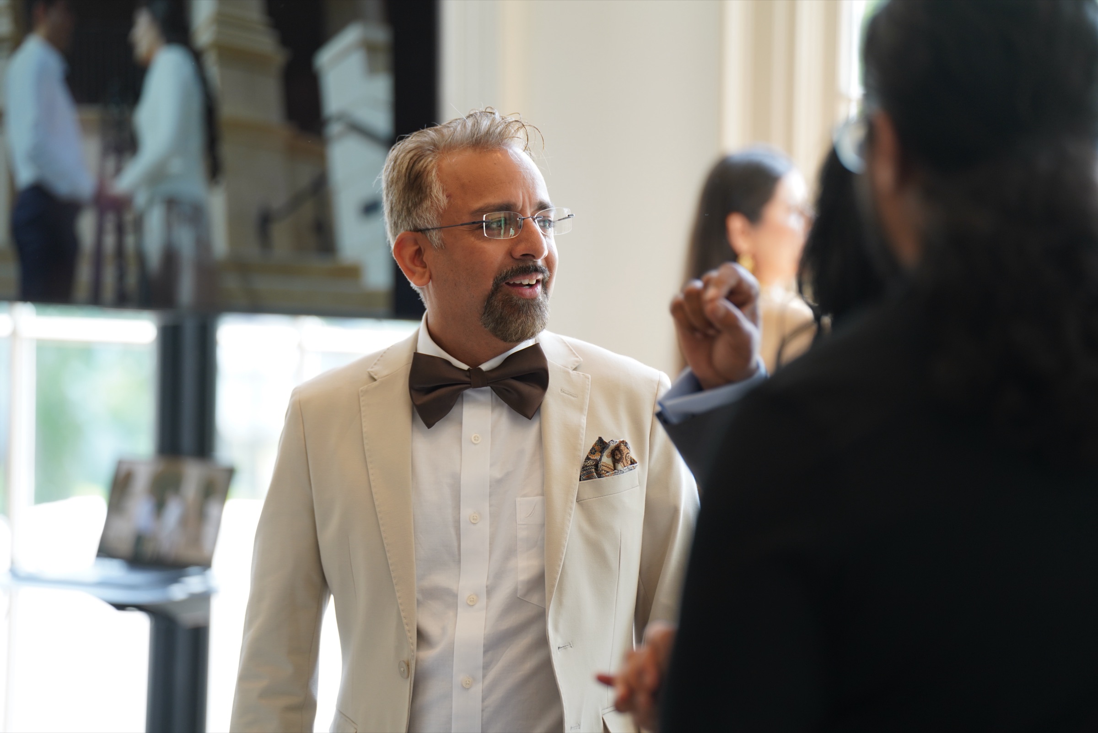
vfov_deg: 9.3
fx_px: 4515
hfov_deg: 13.9
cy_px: 366
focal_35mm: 148
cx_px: 549
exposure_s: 1/160
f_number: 2.8
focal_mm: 148
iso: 320
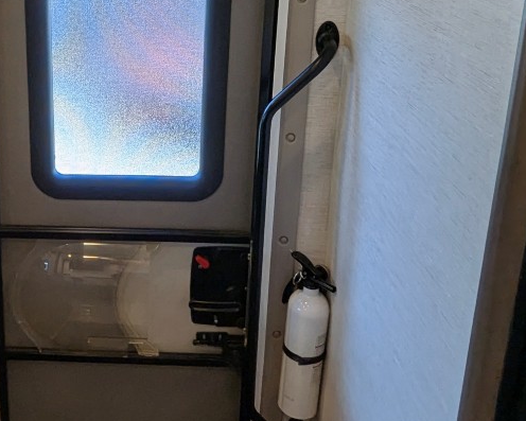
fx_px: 685
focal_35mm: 44
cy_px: 74
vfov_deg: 33.0
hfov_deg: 40.3
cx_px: 106
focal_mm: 2.35
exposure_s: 1/173
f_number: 2.2
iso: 116
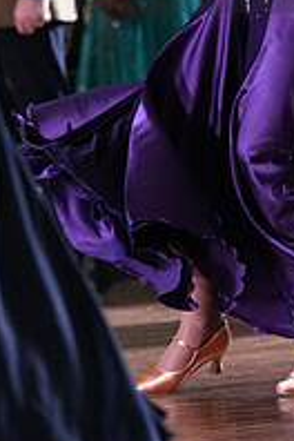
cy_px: -60
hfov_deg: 2.5
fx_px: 6700
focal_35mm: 547
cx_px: 382
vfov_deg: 3.8
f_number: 5
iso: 6400
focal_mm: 187
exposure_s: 1/400
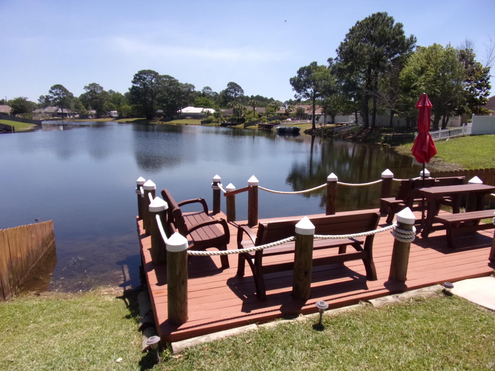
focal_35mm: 24
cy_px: 186
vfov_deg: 56.8
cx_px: 248
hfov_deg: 71.6
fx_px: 343
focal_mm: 4.3
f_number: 3.3
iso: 80
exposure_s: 1/1100
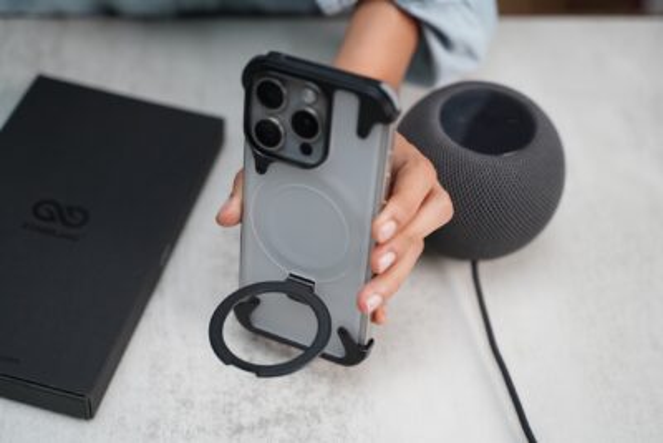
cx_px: 332
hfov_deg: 33.9
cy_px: 222
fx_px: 1087
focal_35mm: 59
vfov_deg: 23.0
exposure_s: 1/160
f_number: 2.8
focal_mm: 59
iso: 1600
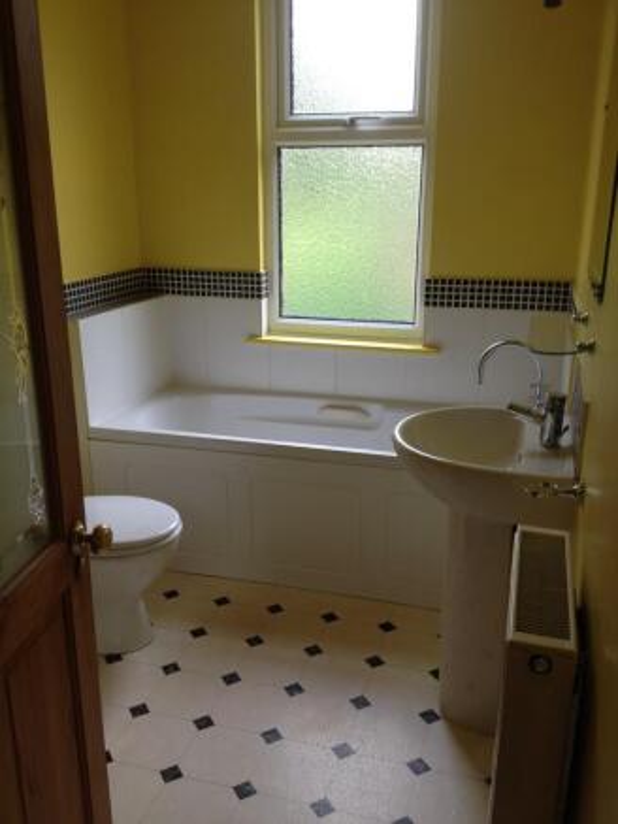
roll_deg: +0.2
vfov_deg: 52.6
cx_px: 309
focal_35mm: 35
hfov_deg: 40.7
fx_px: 833
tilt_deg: -16.0
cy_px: 412
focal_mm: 4.28
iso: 50
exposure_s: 1/24
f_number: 2.4
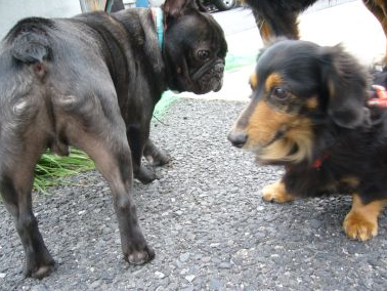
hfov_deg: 50.1
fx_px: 414
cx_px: 185
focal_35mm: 37
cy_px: 144
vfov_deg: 38.7
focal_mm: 5.8
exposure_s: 1/80
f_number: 2.8
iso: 80
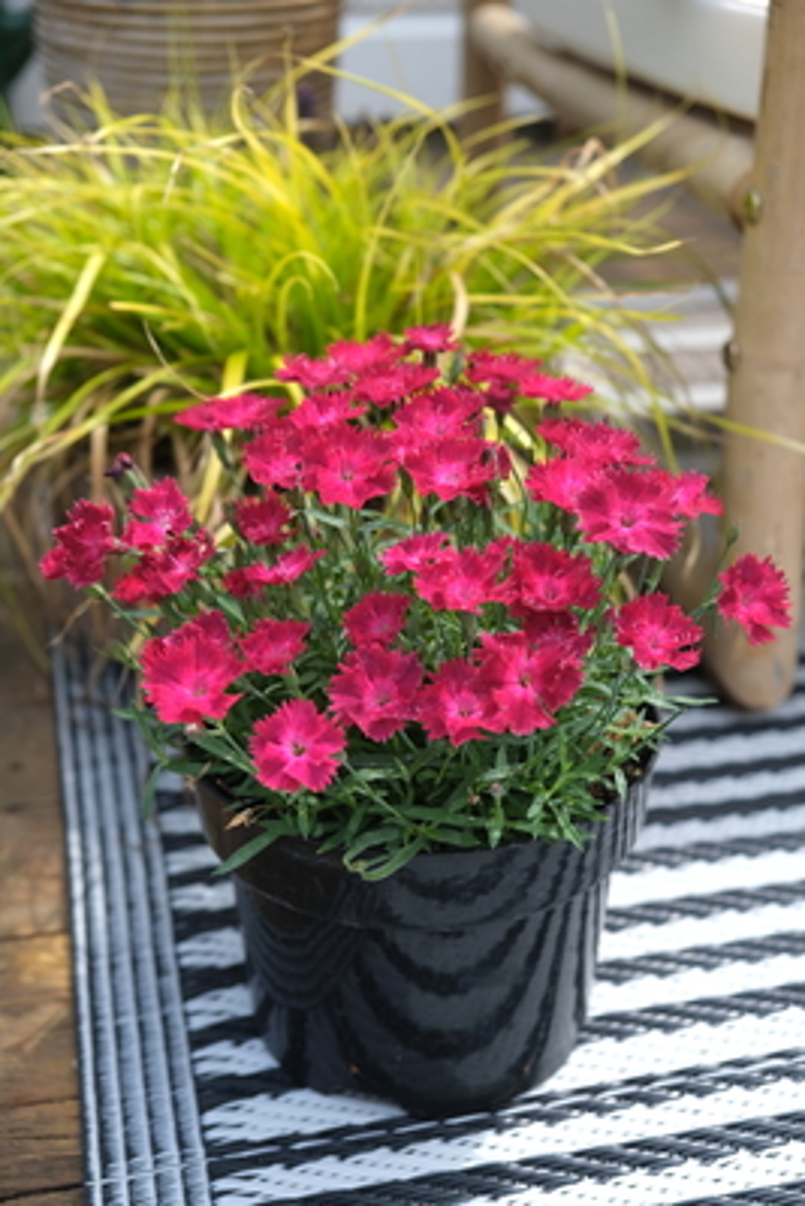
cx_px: 402
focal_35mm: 45
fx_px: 1508
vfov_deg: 43.6
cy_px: 603
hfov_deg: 29.9
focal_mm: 30.2
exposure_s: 1/680
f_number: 3.6
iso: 160
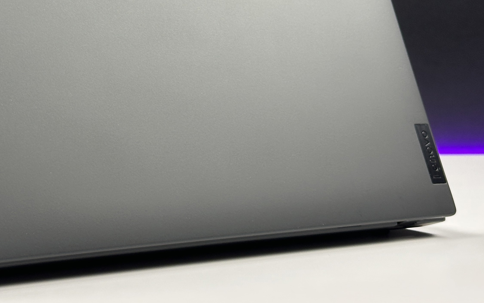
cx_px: 88
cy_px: 32
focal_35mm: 90
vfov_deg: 14.4
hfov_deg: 22.7
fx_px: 1187
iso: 100
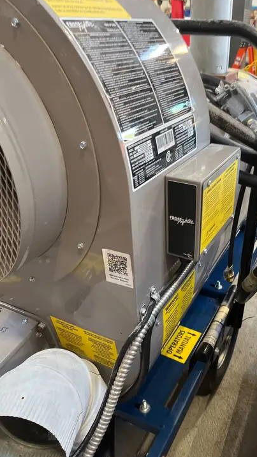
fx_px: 351
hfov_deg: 39.6
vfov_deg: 66.1
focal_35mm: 29
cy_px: 225
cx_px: 175
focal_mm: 5.1
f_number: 1.6
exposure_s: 1/60
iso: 250
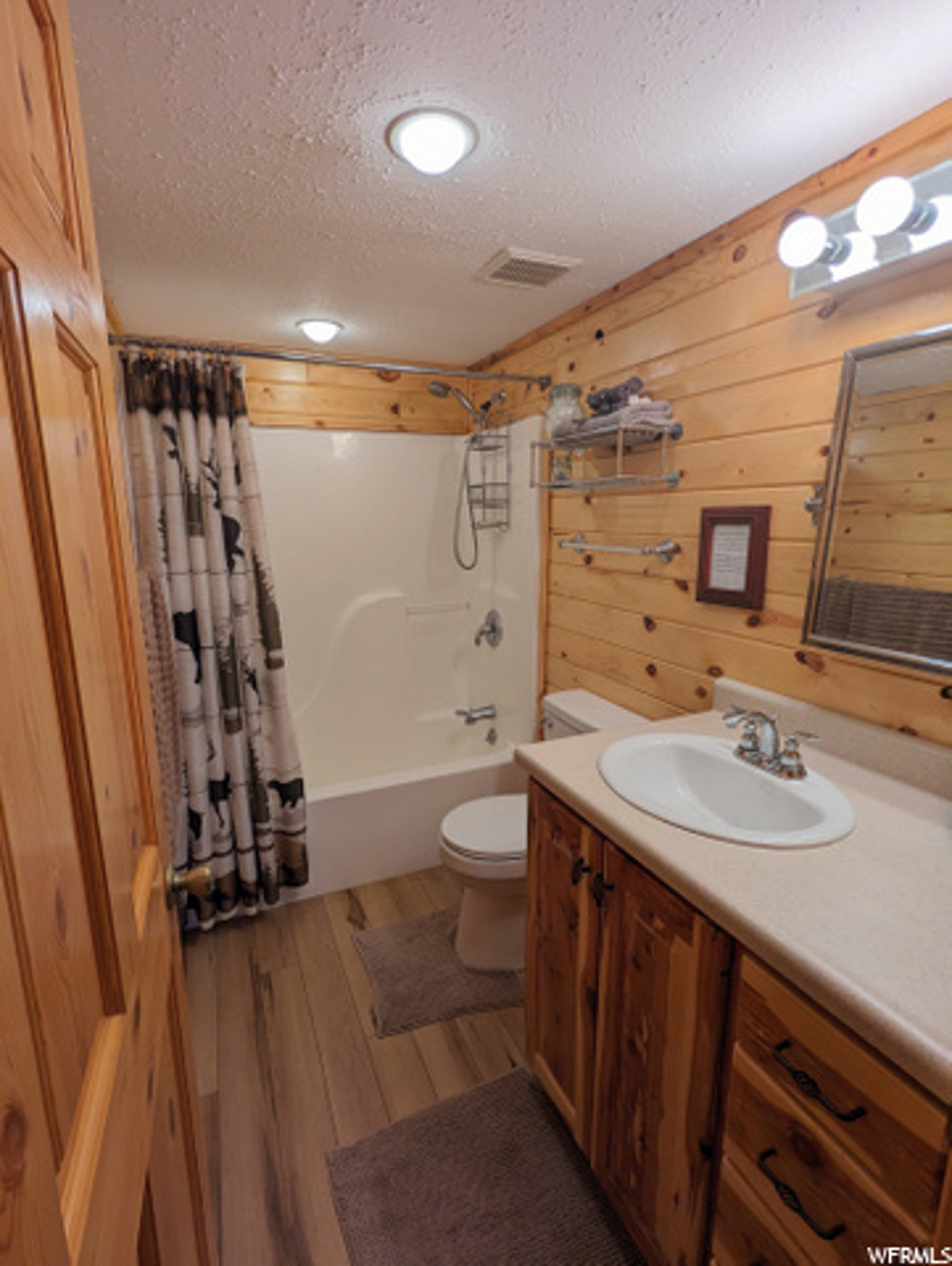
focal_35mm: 16
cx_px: 476
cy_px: 633
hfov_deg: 78.2
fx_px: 586
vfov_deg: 94.4
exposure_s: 1/120
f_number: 2.2
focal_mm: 2.35
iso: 49
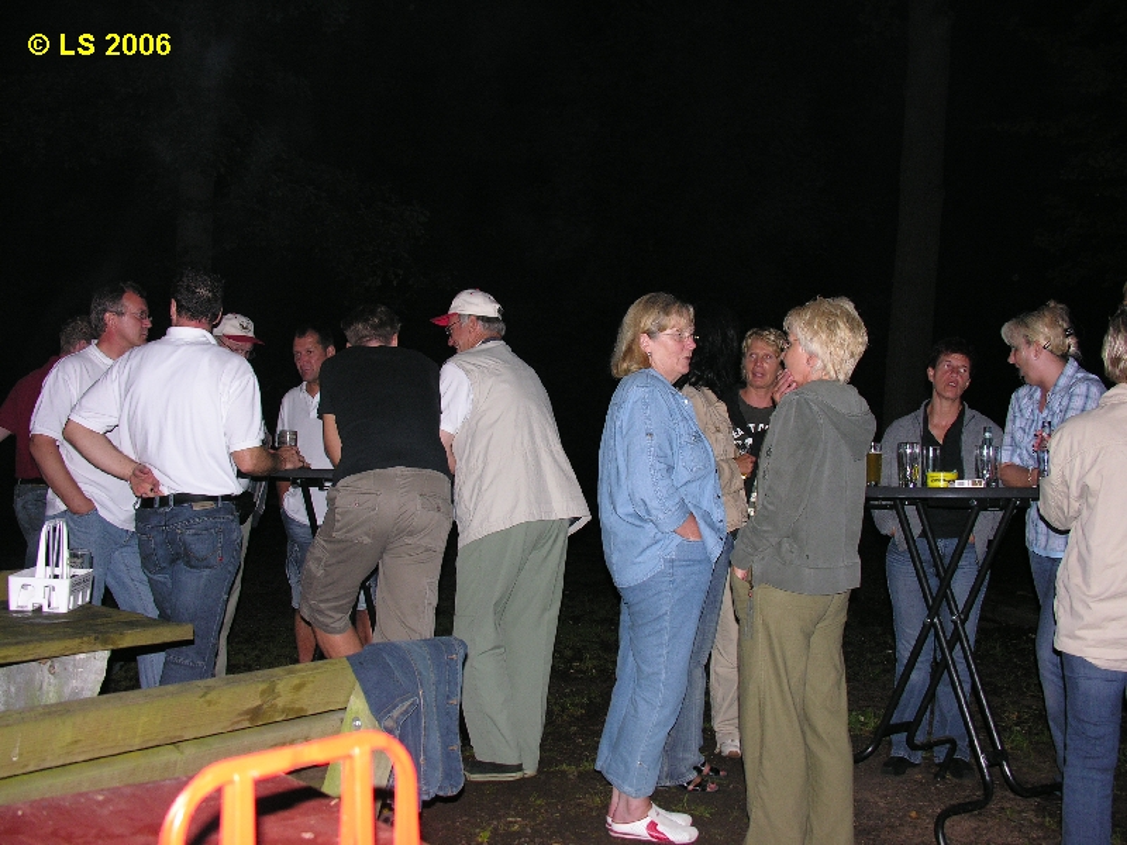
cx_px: 564
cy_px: 422
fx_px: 1140
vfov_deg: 40.7
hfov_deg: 52.6
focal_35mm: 35
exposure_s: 1/60.1
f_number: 2.8
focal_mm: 8.9
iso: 100
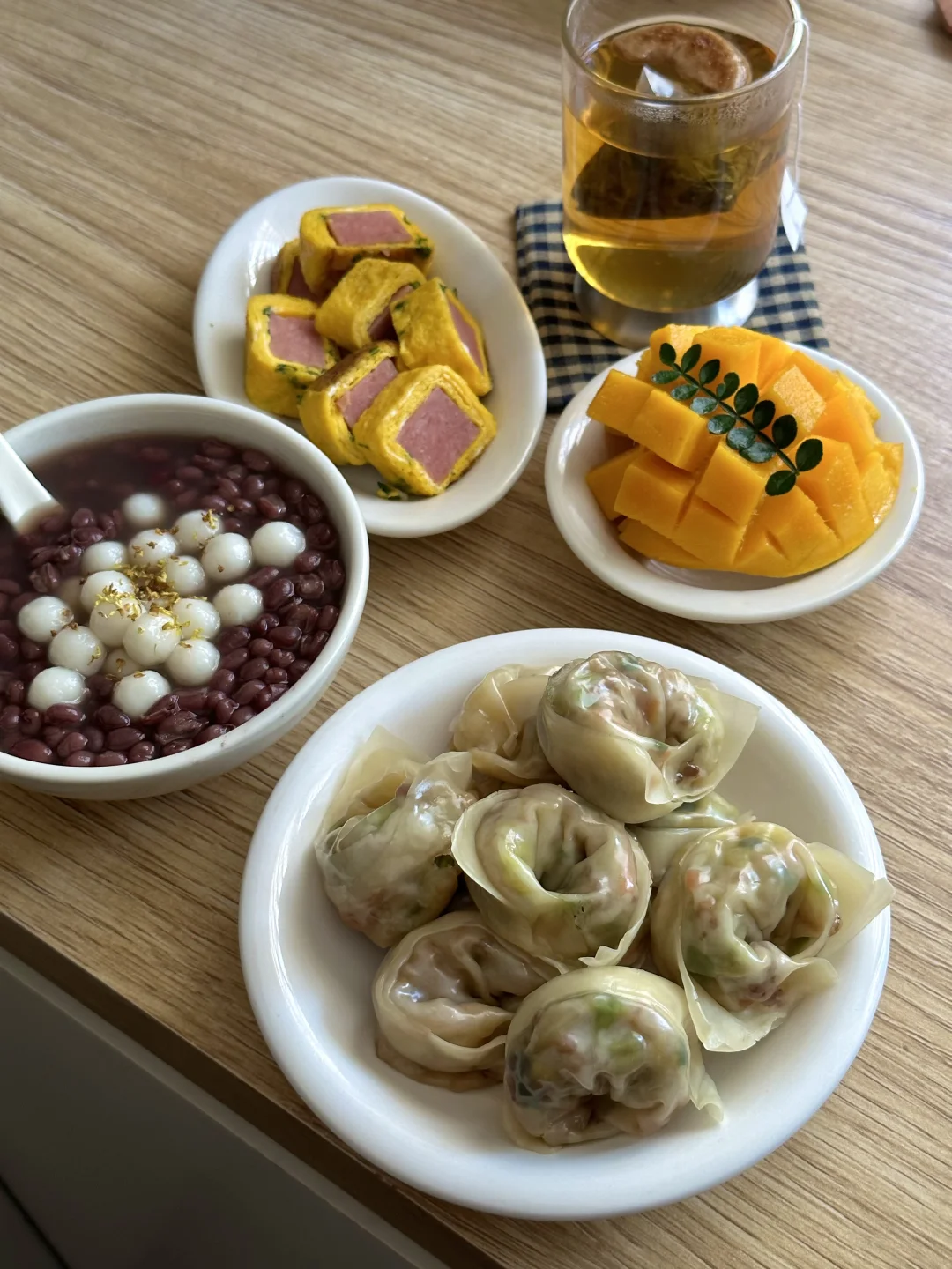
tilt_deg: -54.0
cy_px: 634
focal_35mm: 48
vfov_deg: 39.7
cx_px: 476
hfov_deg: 30.3
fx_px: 1760
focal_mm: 6.86
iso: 125
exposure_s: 1/60
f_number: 1.78
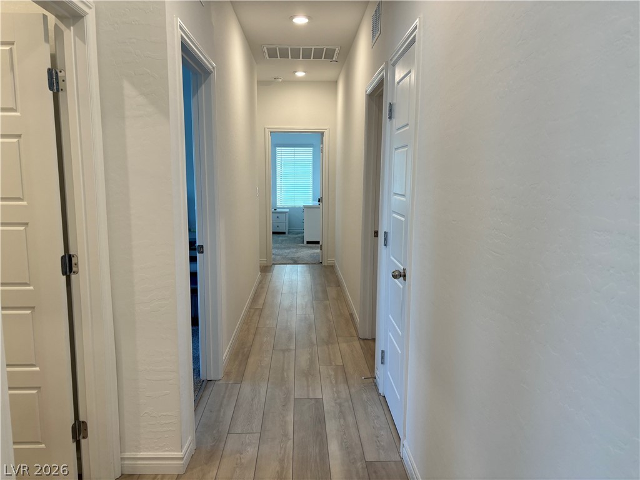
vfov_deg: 53.1
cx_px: 320
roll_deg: -0.5
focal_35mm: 26
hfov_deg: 67.3
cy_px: 240
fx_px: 481
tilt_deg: -7.7
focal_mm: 5.96
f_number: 1.6
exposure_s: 1/120
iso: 80
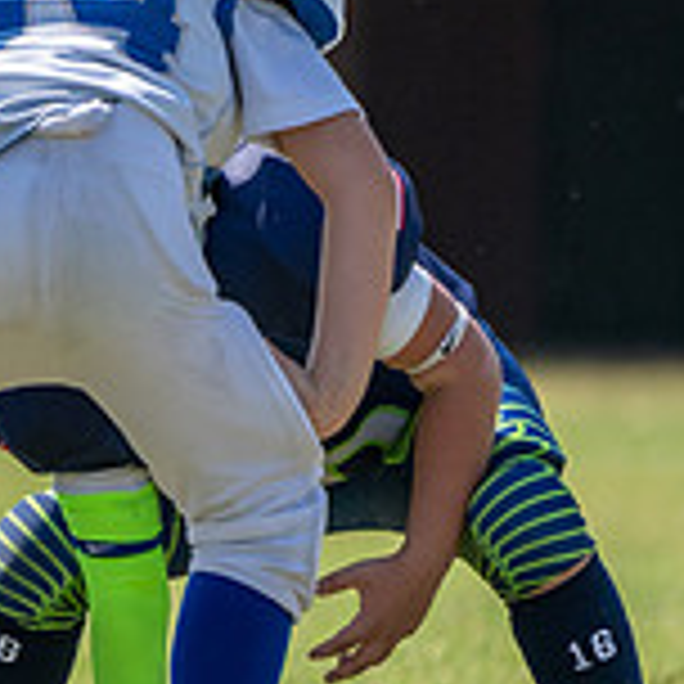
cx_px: -579
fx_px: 32952
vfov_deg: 1.2
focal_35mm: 1474
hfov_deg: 1.2
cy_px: 167
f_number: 5.6
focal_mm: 397
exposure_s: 1/1250
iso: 320
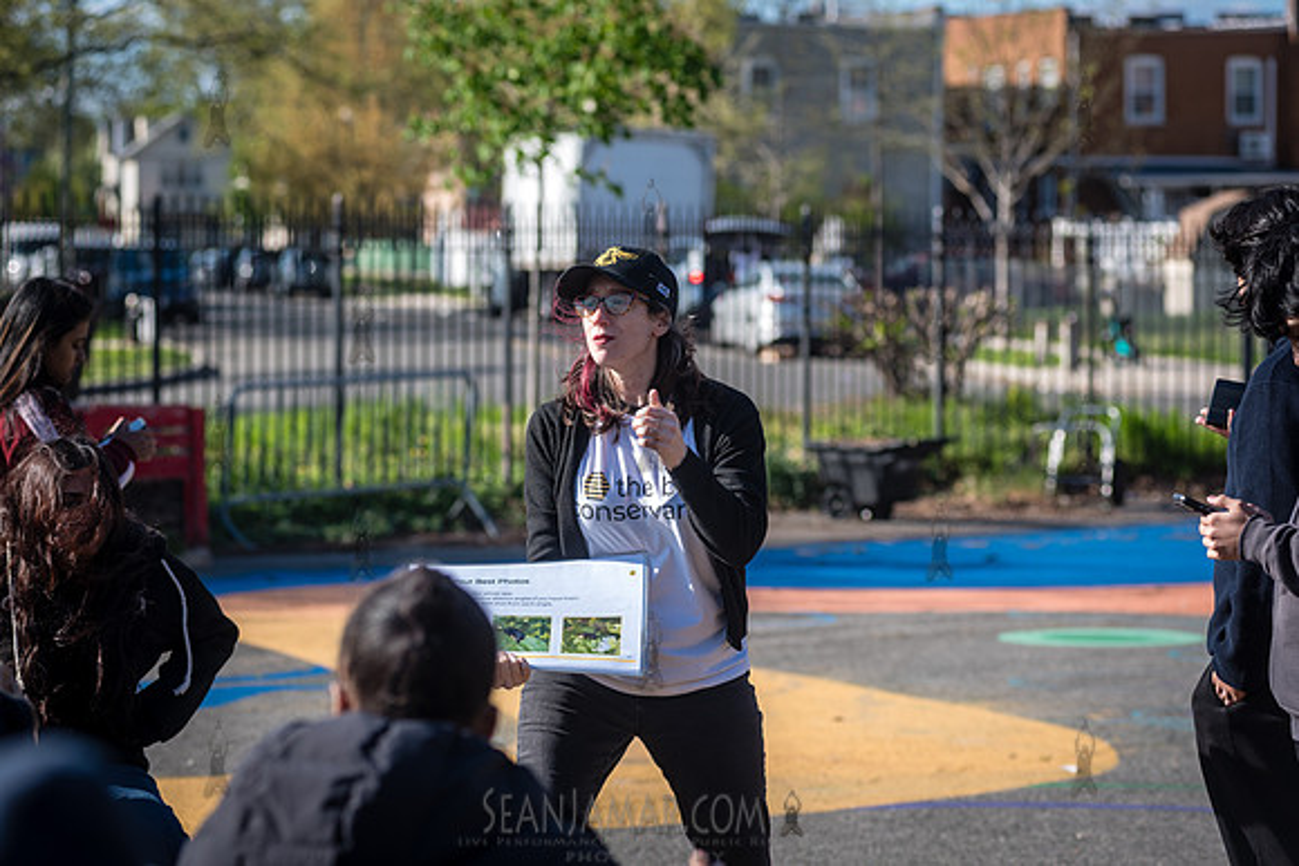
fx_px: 4042
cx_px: 650
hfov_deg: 18.3
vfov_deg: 12.2
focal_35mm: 112
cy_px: 433
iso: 80
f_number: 4.5
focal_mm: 112
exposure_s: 1/500
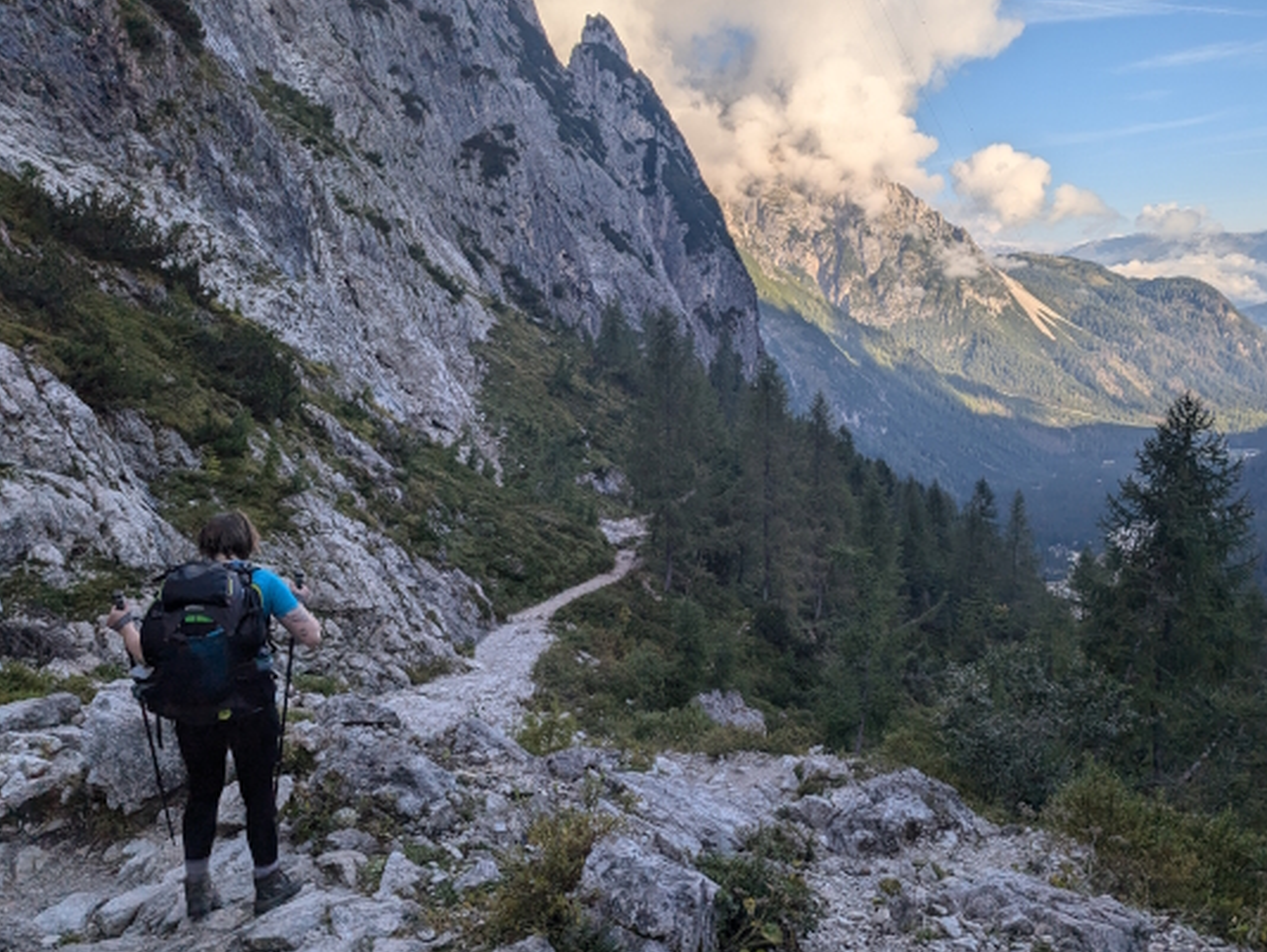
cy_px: 499
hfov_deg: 65.3
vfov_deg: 51.4
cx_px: 664
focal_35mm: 27
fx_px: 989
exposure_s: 1/1572
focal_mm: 6.81
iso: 39
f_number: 1.85
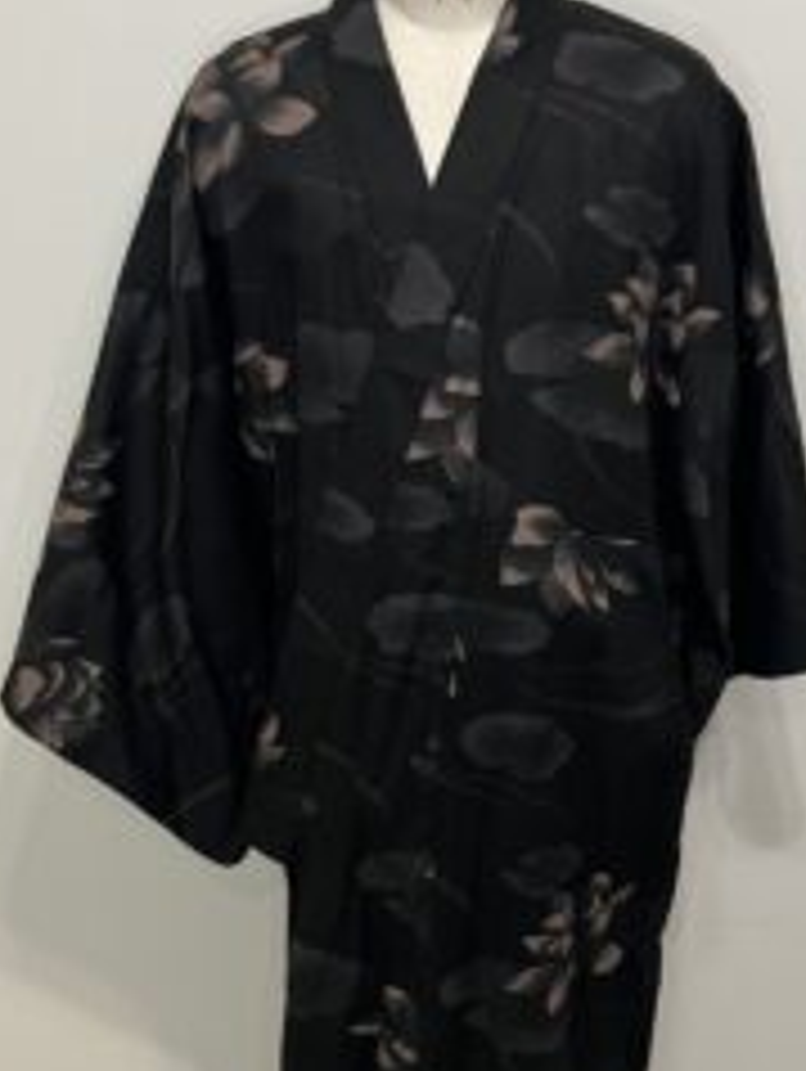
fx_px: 1457
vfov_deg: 40.2
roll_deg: +0.5
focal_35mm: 47
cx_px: 401
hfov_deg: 30.9
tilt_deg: -21.9
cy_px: 662
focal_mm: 3.99
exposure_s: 1/50
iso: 160
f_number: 1.8
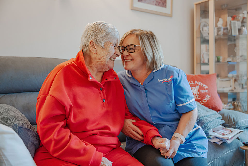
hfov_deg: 52.2
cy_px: 83
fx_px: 253
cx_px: 124
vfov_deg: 36.2
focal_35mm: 37
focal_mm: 36.7
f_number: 2.8
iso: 1000
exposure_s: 1/50
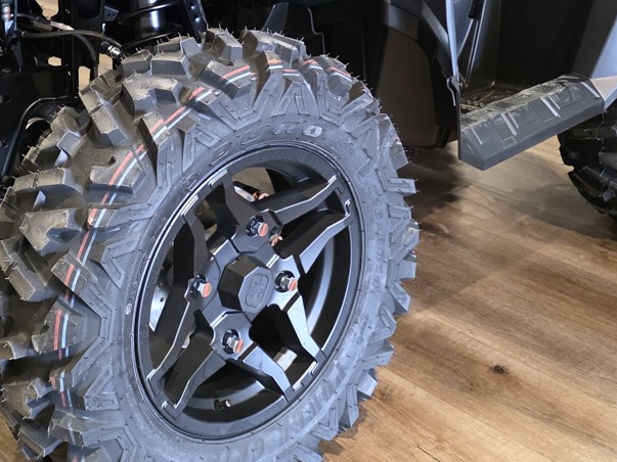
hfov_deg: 31.6
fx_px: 1087
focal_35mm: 61
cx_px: 253
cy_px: 70
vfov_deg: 23.5
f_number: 1.7
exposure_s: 1/120
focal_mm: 6.3
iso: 1250
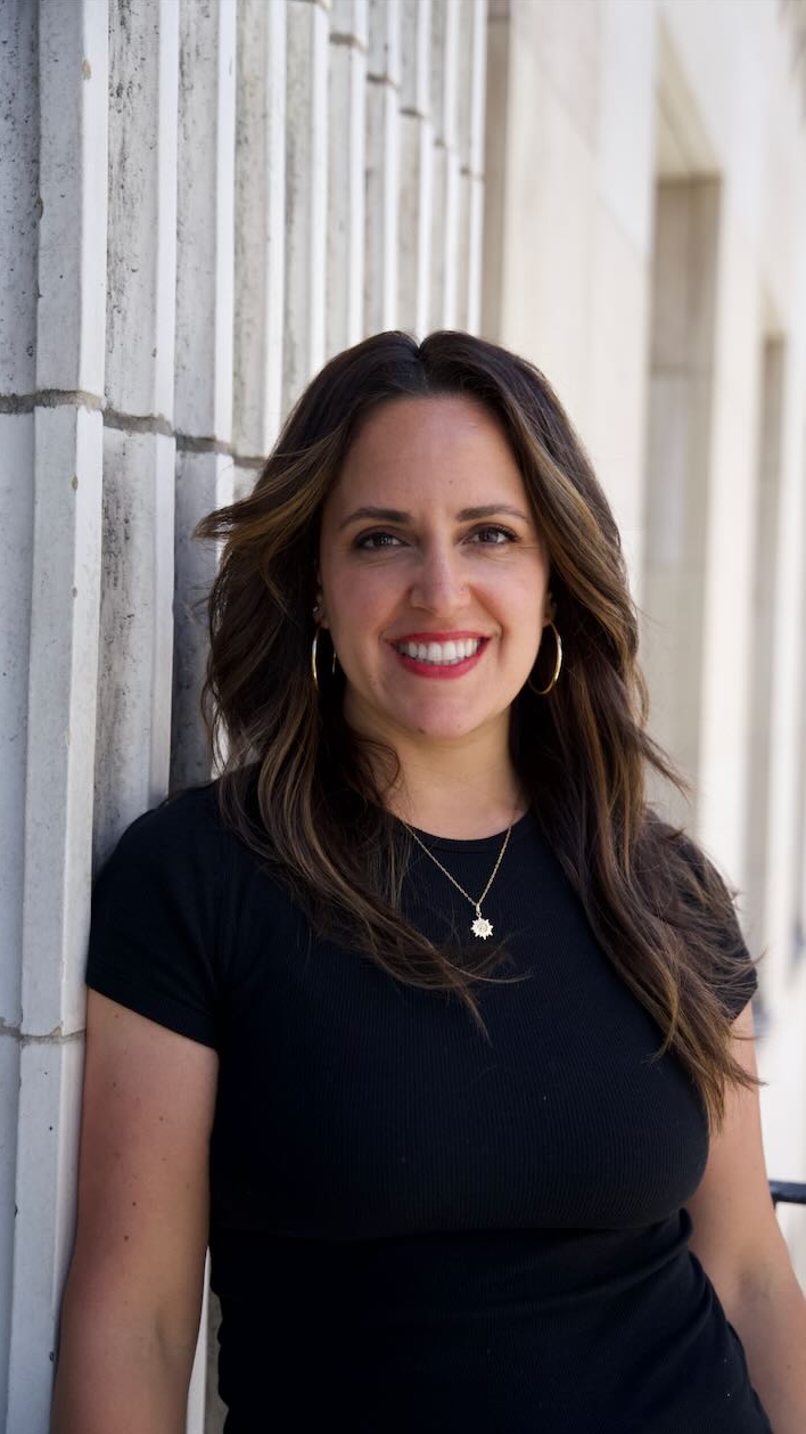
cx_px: 482
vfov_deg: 42.0
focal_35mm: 49
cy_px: 727
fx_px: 1866
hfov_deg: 24.3
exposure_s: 1/3200
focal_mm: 46.1
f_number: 2.8
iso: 2000
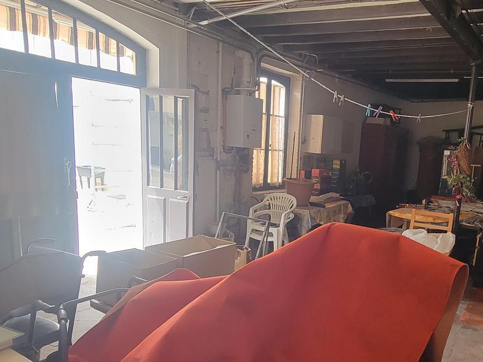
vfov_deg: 50.9
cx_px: 340
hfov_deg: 62.9
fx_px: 377
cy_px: 221
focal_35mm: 27
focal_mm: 2.2
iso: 250
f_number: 2.2
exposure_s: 1/60
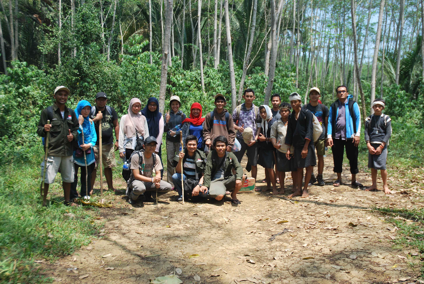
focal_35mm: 36
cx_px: 212
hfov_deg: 53.1
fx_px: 425
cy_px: 142
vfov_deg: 37.0
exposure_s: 1/125
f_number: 5.6
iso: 100
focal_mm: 24
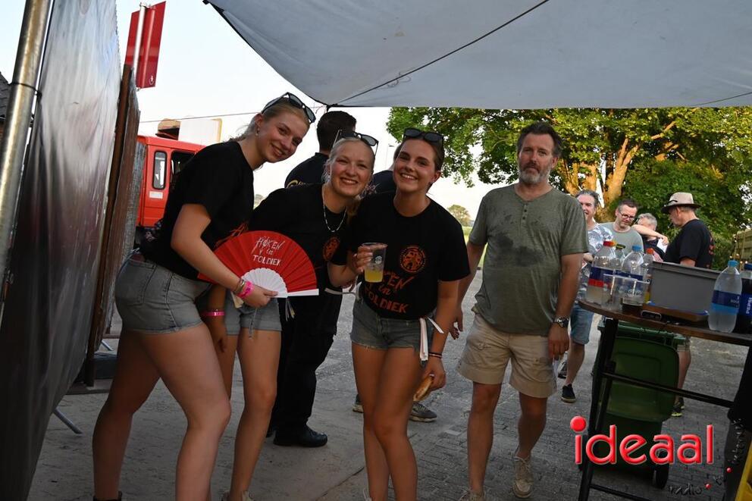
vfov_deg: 41.1
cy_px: 250
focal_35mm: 32
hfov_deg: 58.7
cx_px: 376
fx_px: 668
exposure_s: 1/250
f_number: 4
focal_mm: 21.5
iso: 220
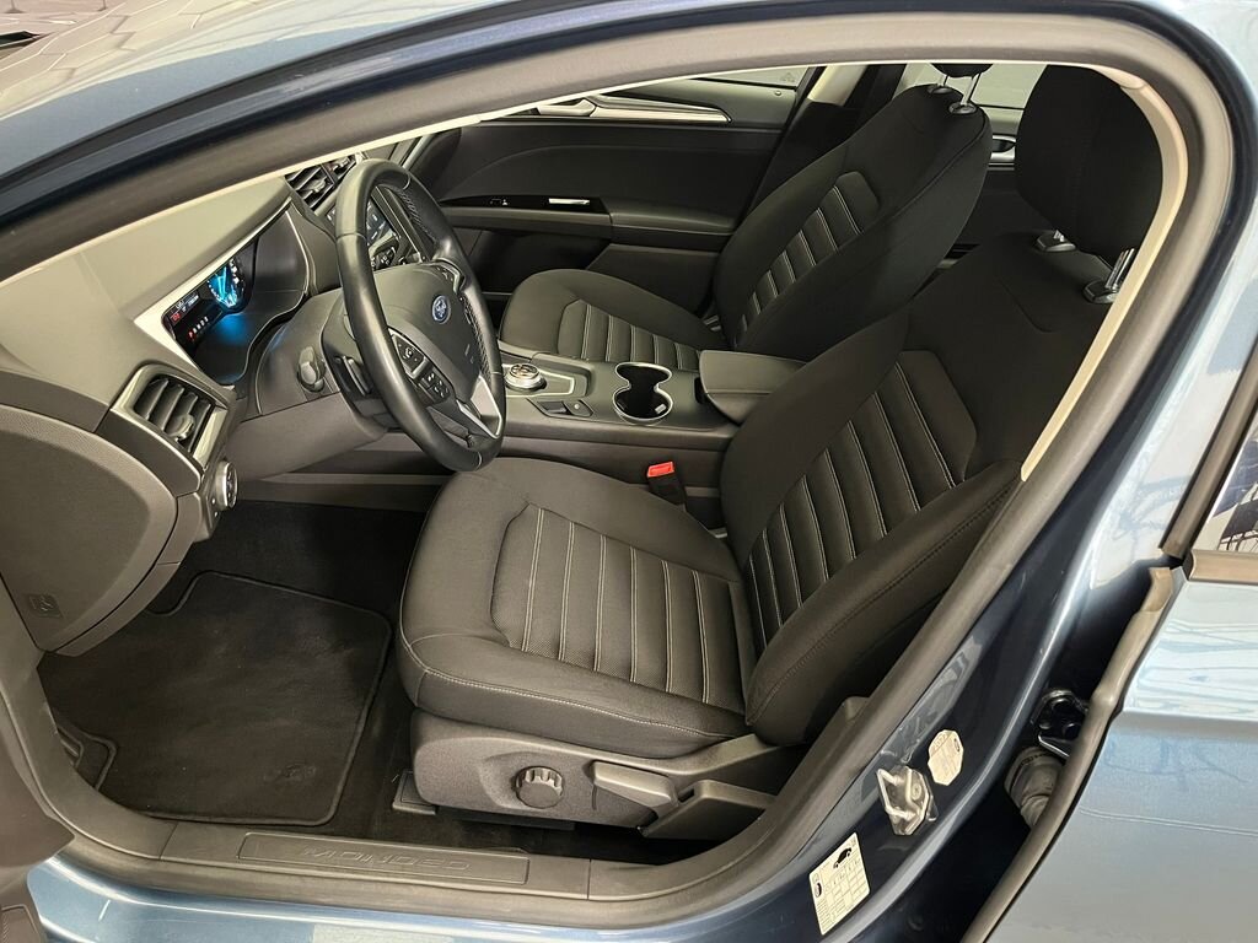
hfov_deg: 67.3
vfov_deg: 53.1
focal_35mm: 26
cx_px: 629
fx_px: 945
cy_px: 472
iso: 640
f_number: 1.6
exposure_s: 1/40
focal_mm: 5.1
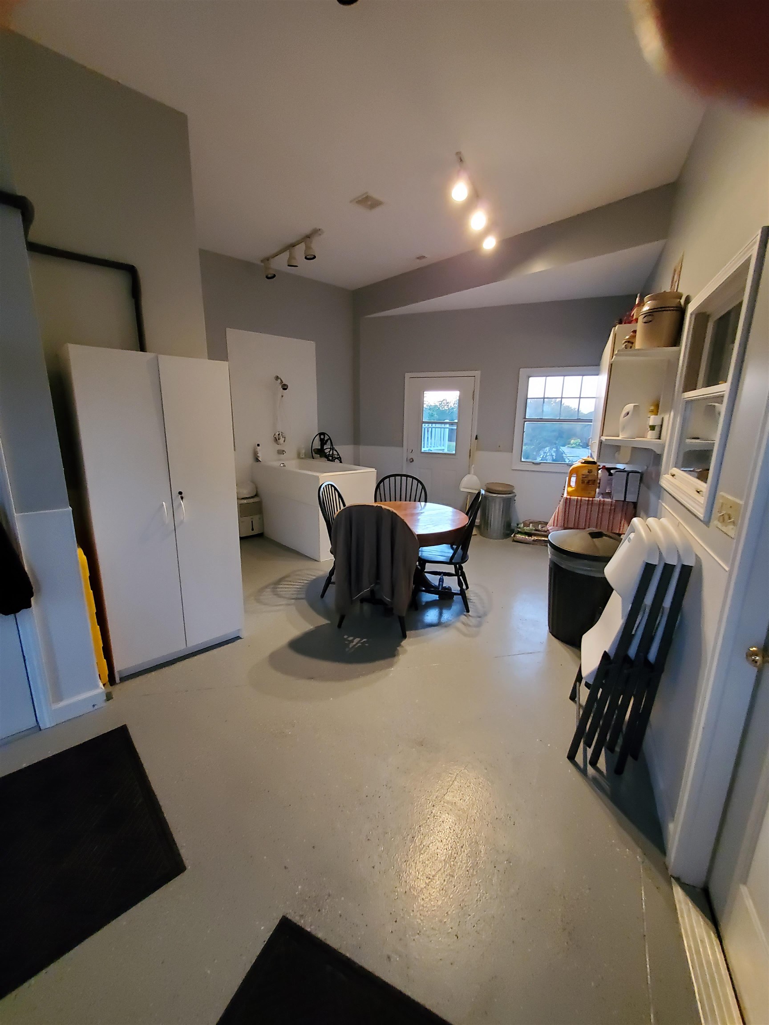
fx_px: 385
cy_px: 512
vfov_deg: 106.2
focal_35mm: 13
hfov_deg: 89.9
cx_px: 384
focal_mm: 1.8
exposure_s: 1/29
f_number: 2.2
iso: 800
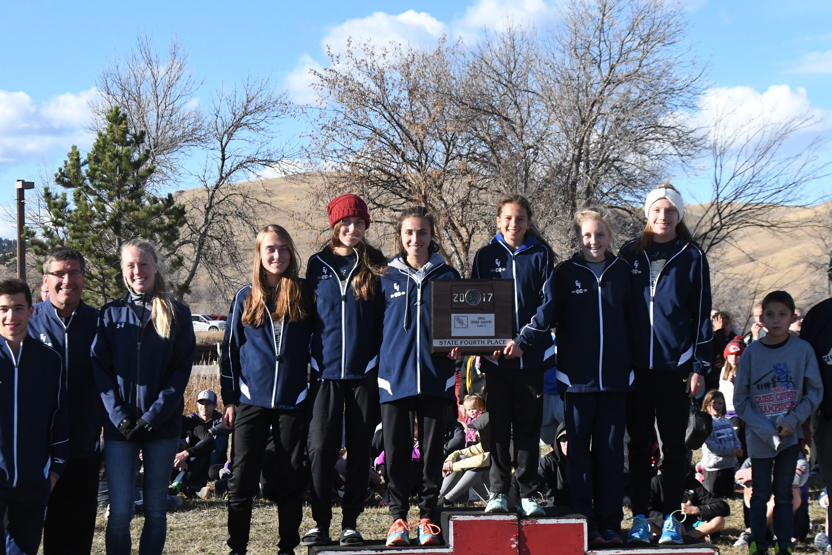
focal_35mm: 76
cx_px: 435
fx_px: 1756
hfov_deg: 26.6
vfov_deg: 17.9
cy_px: 354
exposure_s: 1/4000
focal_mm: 38
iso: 2500
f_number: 8
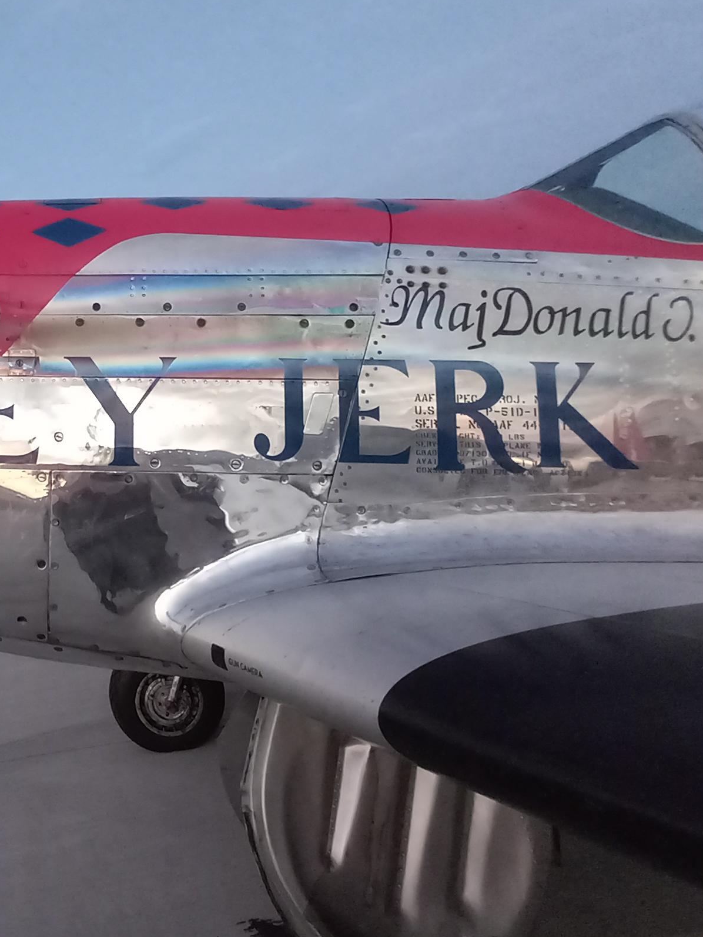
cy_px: 429
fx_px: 569
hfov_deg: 54.9
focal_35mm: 21
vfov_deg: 78.8
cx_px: 66
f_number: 2.2
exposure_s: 1/16.7
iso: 400
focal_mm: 1.13
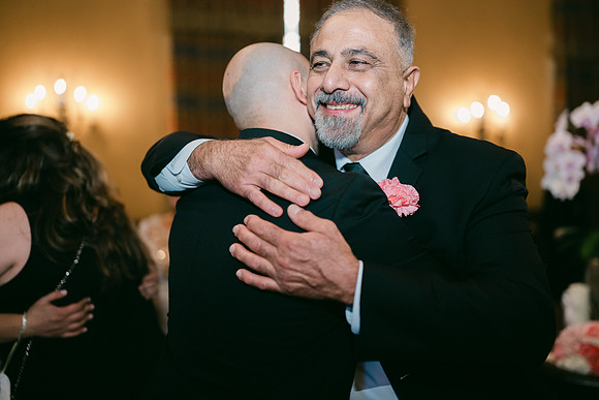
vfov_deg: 37.9
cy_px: 200
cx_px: 300
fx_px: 582
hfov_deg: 54.4
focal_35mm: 35
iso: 640
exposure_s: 1/125
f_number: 1.2
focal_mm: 35
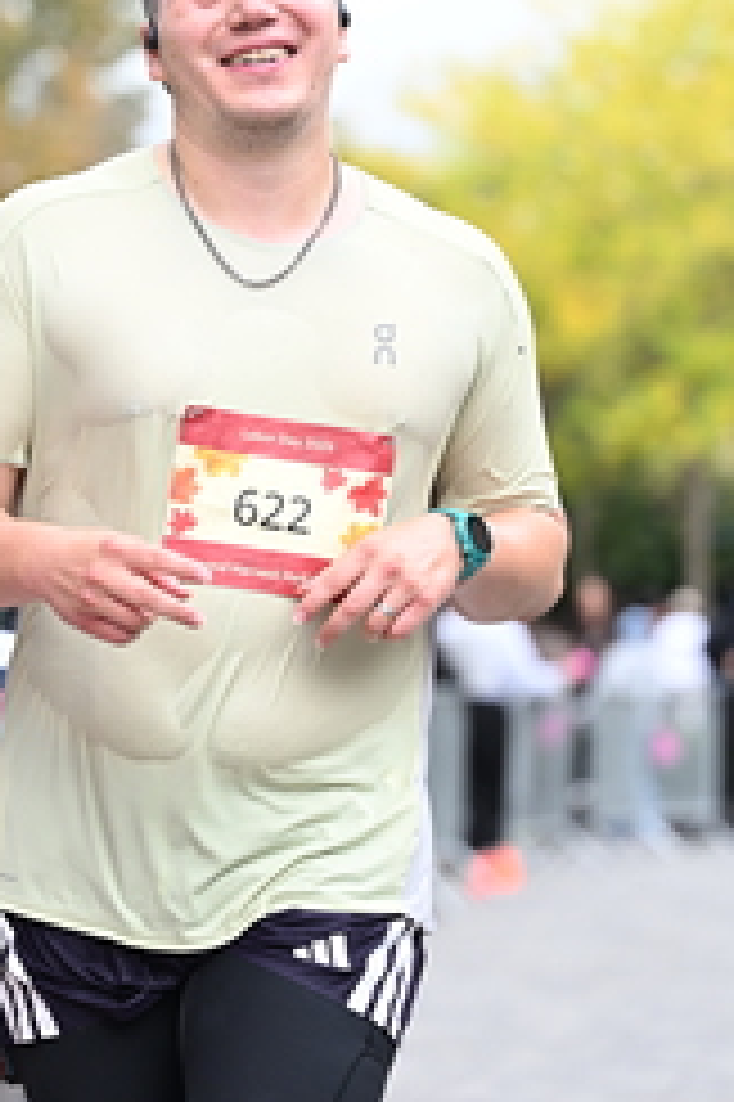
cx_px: 236
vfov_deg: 10.3
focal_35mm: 200
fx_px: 6125
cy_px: 369
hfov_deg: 6.9
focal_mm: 89
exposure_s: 1/1600
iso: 640
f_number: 2.8
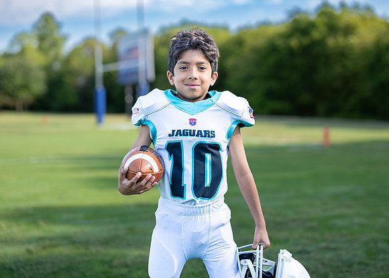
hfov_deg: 33.7
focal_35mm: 58
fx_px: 643
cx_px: 202
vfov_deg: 24.4
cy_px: 124
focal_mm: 50
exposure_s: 1/2000
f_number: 1.6
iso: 100
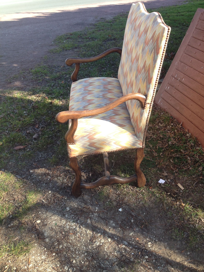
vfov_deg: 52.6
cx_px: 102
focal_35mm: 35
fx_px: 275
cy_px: 136
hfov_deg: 40.7
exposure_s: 1/326
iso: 50
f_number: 2.4
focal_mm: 4.28
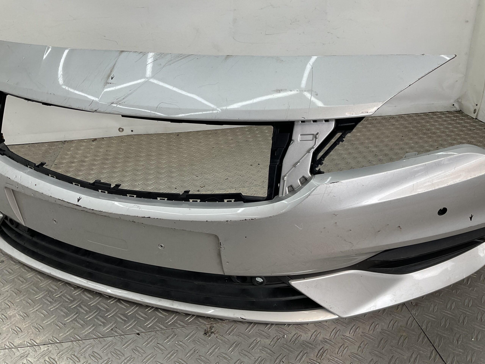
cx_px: 242
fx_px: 406
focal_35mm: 29
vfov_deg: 48.2
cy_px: 182
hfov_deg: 61.7
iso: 16
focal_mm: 3
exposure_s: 1/139
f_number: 1.8
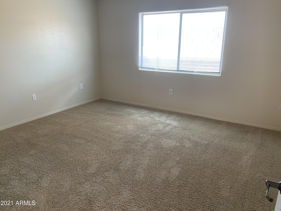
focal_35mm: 26
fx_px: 211
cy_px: 106
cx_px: 140
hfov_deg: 67.3
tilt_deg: -17.2
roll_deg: -0.3
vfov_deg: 53.1
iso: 80
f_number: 1.8
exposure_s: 1/60
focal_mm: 4.25
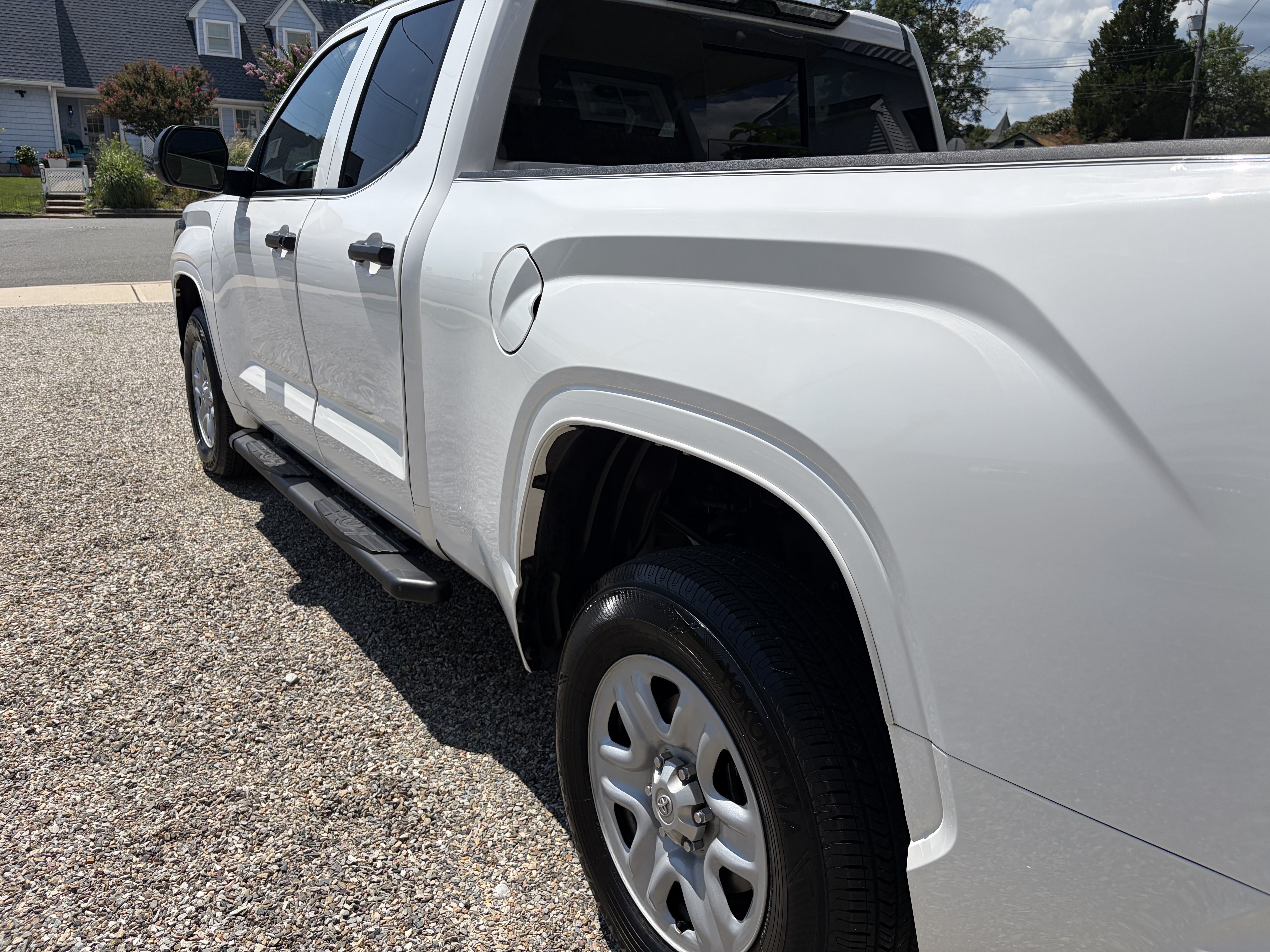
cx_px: 635
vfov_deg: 53.1
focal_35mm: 26
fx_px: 954
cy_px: 476
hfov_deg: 67.3
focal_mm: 5.96
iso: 50
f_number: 1.6
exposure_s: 1/6329
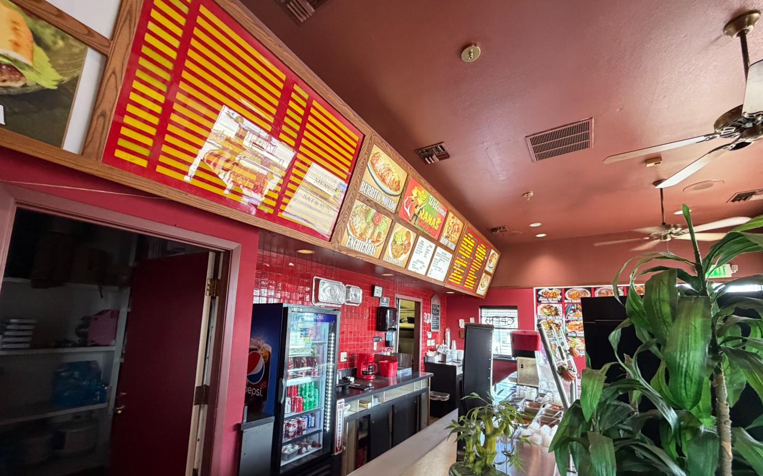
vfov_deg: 74.0
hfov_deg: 101.5
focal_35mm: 15
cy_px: 283
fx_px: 312
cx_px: 378
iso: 400
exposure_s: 1/60
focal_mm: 2.22
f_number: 2.2
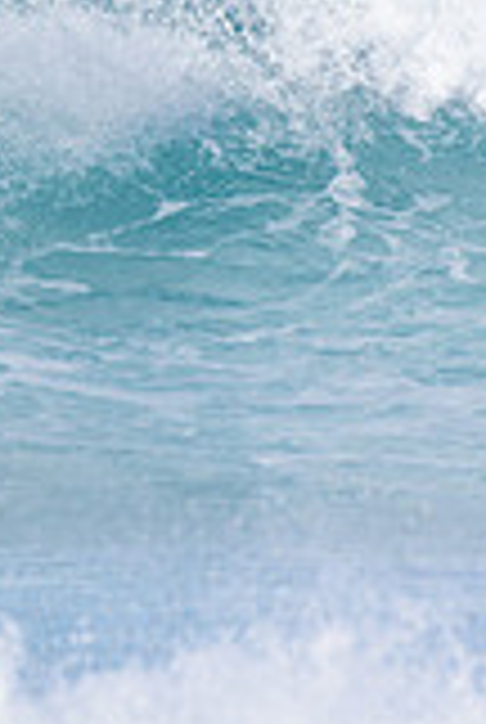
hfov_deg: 0.5
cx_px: -490
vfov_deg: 0.8
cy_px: 38
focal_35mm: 2696
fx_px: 54357
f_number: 5.6
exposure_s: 1/2000
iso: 250
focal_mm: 500
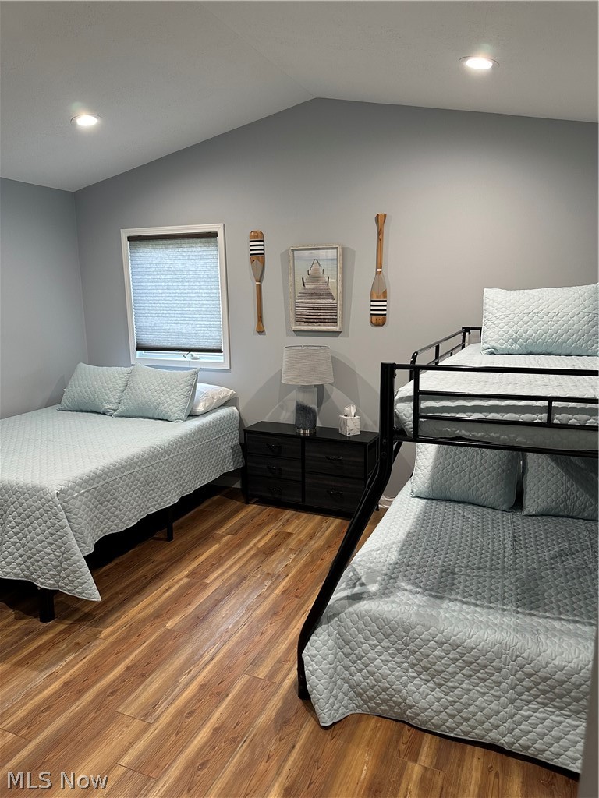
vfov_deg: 71.6
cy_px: 399
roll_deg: -0.5
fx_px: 554
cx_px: 300
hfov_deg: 56.8
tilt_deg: -10.3
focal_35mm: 24
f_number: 1.78
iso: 200
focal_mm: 6.86
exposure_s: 1/60
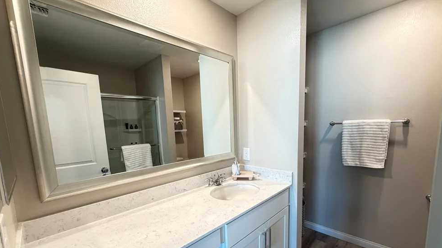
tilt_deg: -7.1
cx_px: 227
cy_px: 150
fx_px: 188
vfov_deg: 66.4
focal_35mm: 16
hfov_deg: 99.3
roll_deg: +2.5
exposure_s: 1/60
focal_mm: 2.22
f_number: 2.2
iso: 400
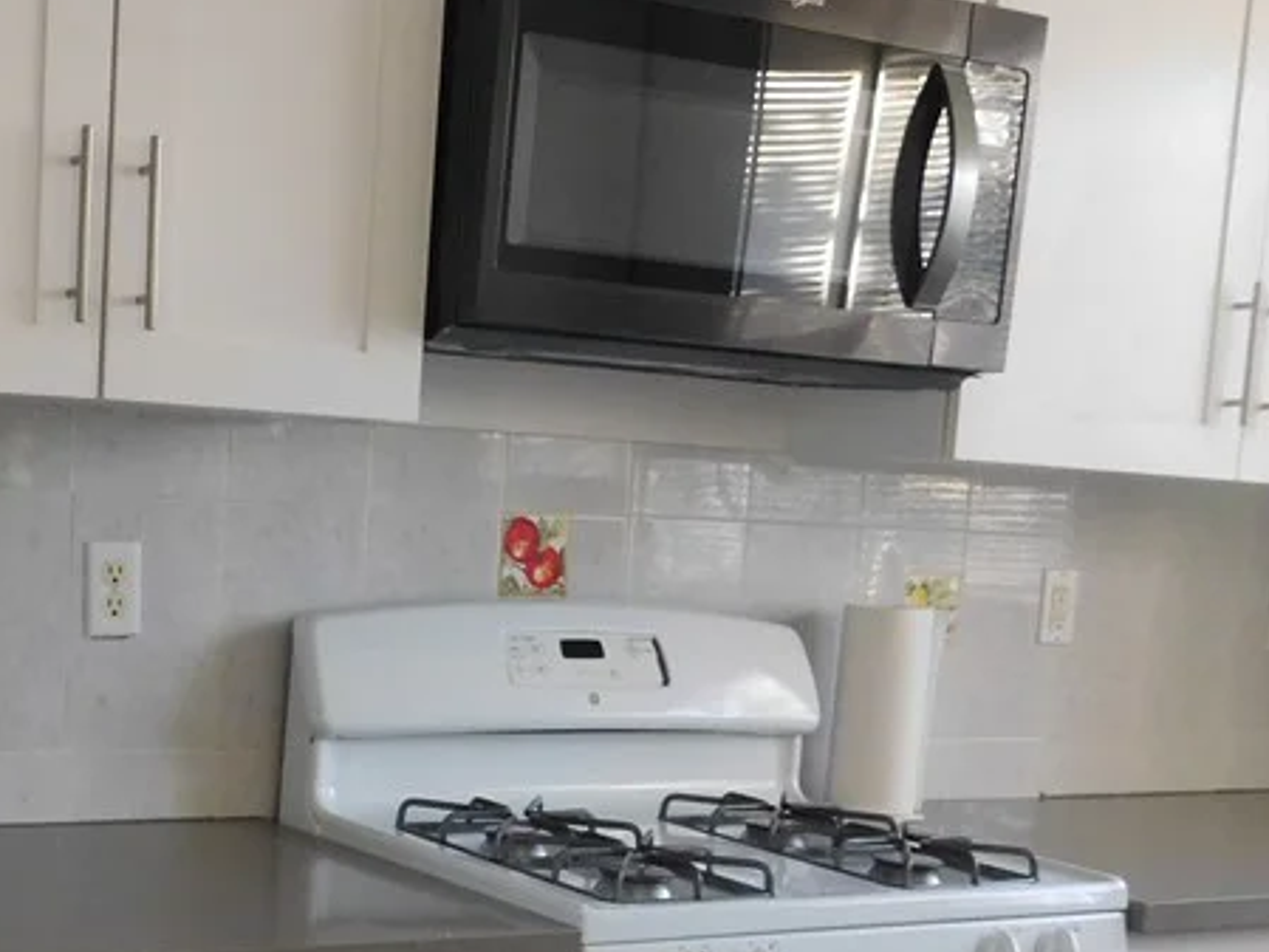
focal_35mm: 57
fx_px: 2090
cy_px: 780
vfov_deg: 25.2
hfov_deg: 32.8
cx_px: 249
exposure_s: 1/30
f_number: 3.1
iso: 250
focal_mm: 4.5
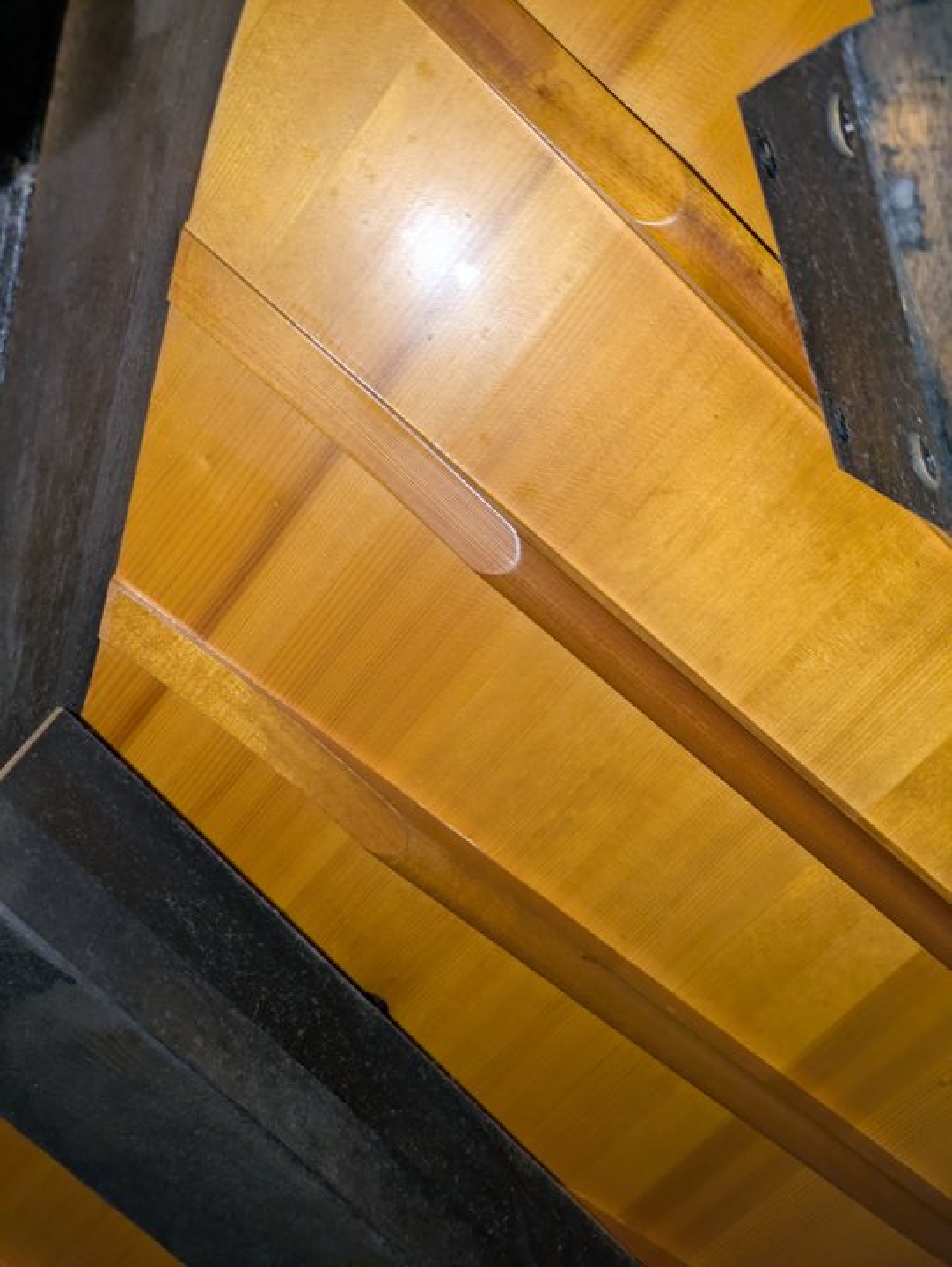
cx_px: 476
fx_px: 916
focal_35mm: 25
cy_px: 634
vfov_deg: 69.4
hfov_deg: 54.9
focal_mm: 5.43
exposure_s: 1/50
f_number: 1.89
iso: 195
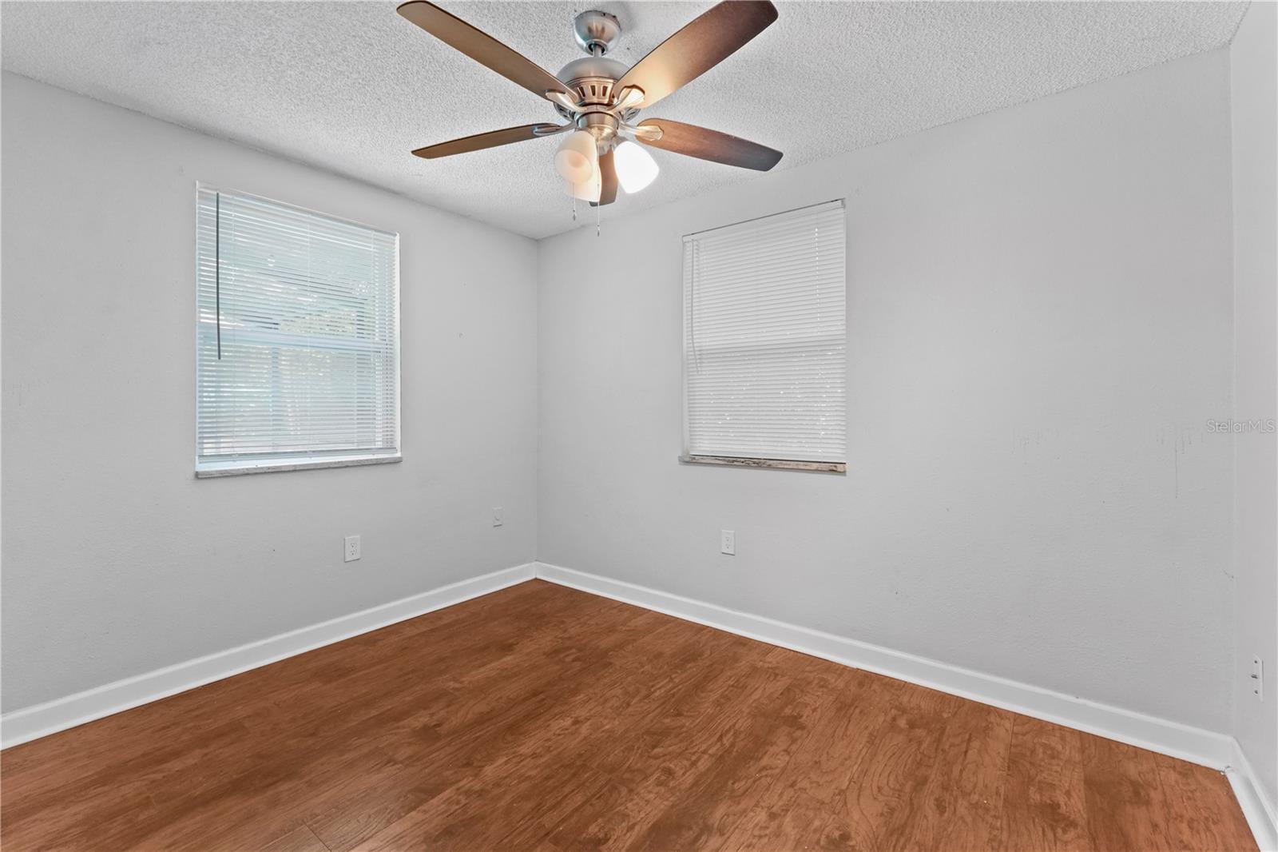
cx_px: 639
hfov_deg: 100.4
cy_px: 426
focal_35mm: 15
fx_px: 532
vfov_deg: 77.3
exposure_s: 1.3
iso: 500
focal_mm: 10
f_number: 8
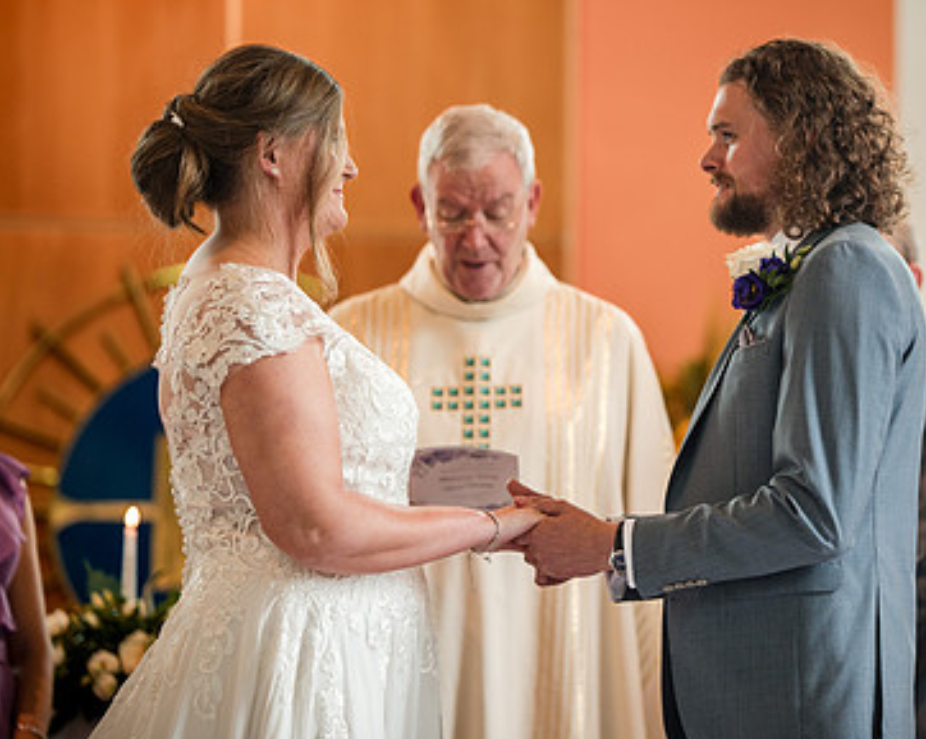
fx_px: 4162
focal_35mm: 152
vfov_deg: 10.1
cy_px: 274
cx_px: 727
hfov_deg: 12.6
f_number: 1.4
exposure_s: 1/500
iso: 1000
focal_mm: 85
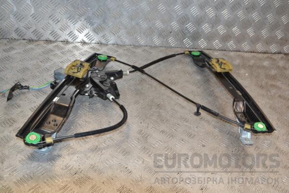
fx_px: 337
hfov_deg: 46.4
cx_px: 144
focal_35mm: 42
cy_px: 96
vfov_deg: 31.9
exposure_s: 1/200
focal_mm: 28
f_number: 5.6
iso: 800
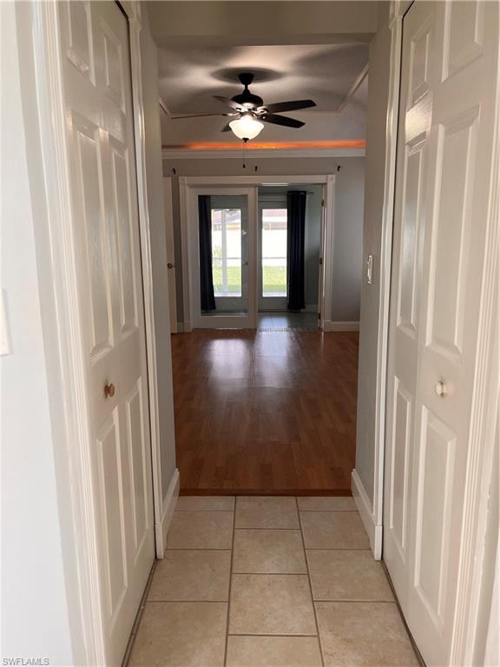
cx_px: 250
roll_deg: +0.4
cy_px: 334
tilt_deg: -11.0
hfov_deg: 53.1
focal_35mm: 26
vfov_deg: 67.3
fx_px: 501
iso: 80
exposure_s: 1/60
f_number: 1.6
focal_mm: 5.1
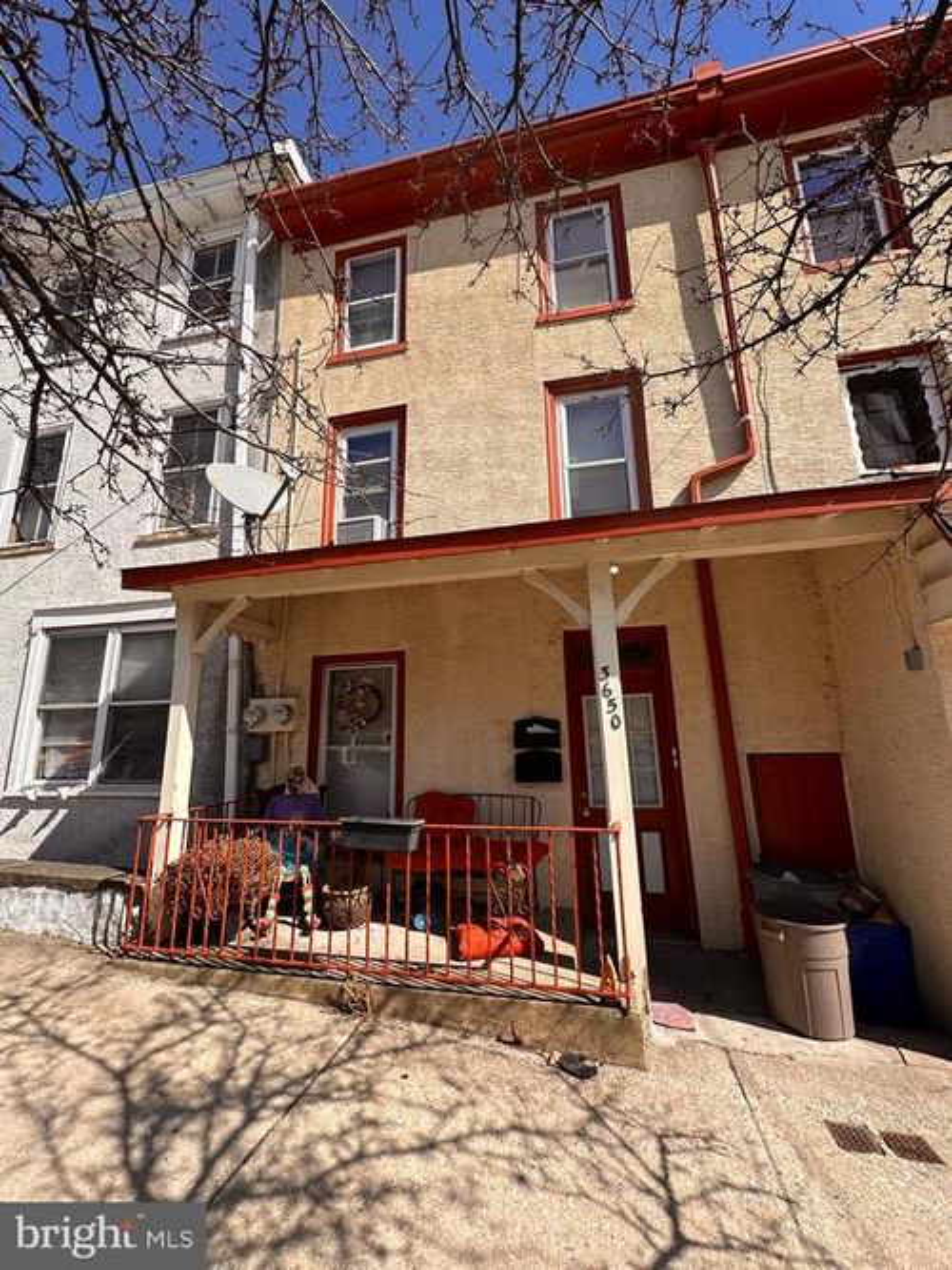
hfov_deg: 85.7
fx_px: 514
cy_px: 635
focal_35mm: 14
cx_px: 476
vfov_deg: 102.1
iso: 50
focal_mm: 2.22
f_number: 2.2
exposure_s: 1/1276
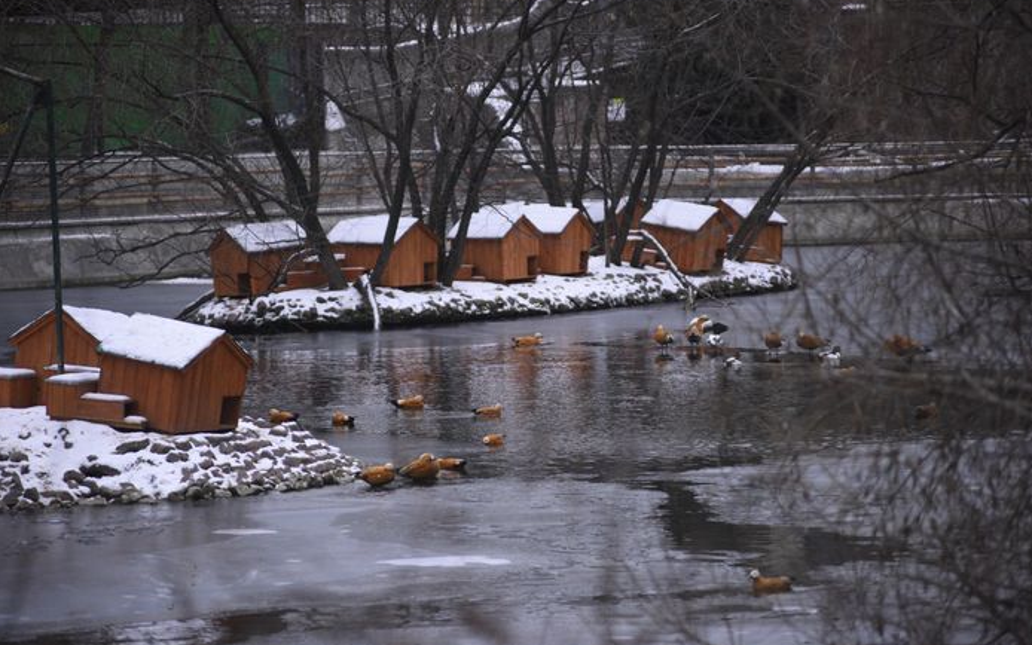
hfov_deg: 10.2
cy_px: 324
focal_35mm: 205
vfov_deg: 6.4
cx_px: 515
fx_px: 5767
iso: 3200
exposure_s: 1/4000
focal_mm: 200
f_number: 2.8
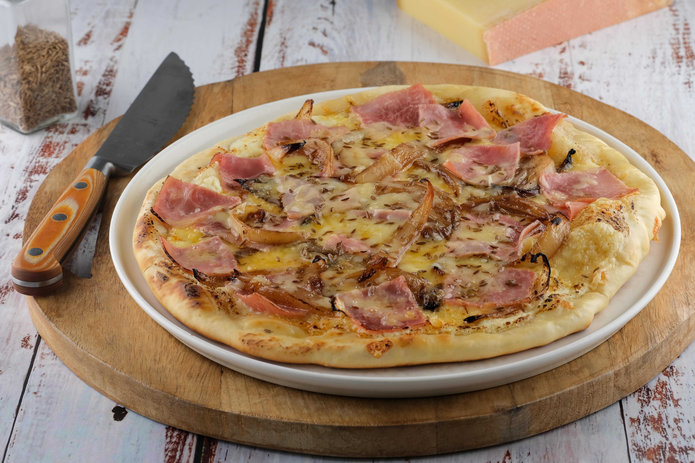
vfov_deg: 15.2
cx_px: 348
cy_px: 232
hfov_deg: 22.6
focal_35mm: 90
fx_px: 1737
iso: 200
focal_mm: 60
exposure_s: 1/60
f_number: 10
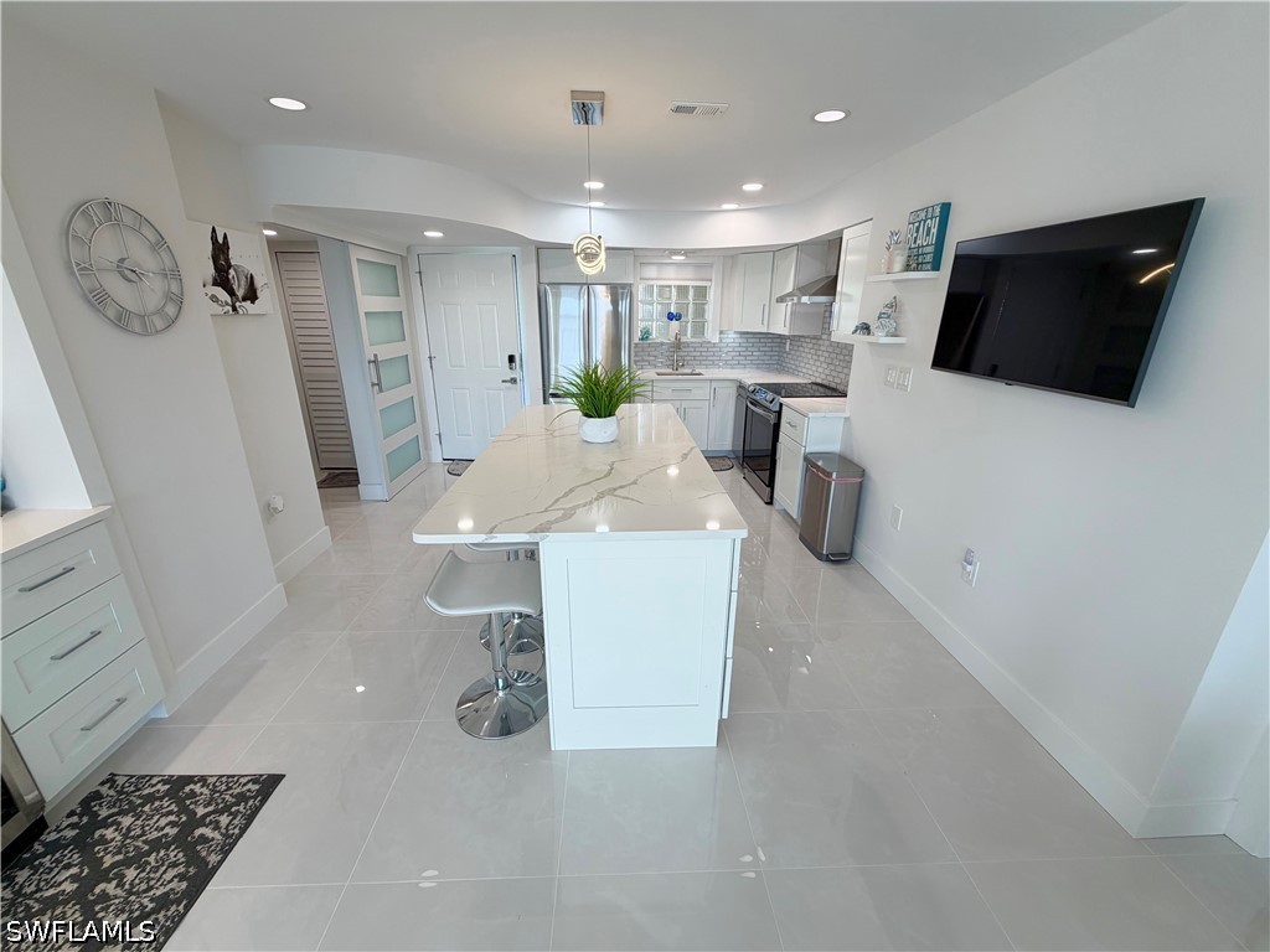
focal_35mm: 14
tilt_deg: -18.6
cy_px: 476
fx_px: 514
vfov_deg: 85.7
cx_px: 635
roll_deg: +0.3
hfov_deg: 102.1
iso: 64
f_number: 2.2
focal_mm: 2.22
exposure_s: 1/120
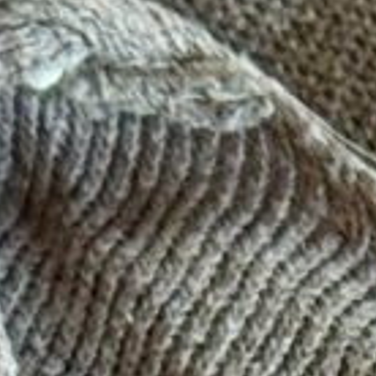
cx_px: 978
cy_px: 1163
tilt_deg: -79.0
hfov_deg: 5.3
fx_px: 3871
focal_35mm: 315
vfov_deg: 5.2
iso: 100
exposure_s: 1/60
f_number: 1.78
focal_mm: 6.76
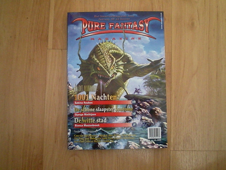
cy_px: 85
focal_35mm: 38
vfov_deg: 37.7
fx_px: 248
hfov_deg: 49.0
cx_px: 113
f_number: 3.1
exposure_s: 1/100
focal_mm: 6.3
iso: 756
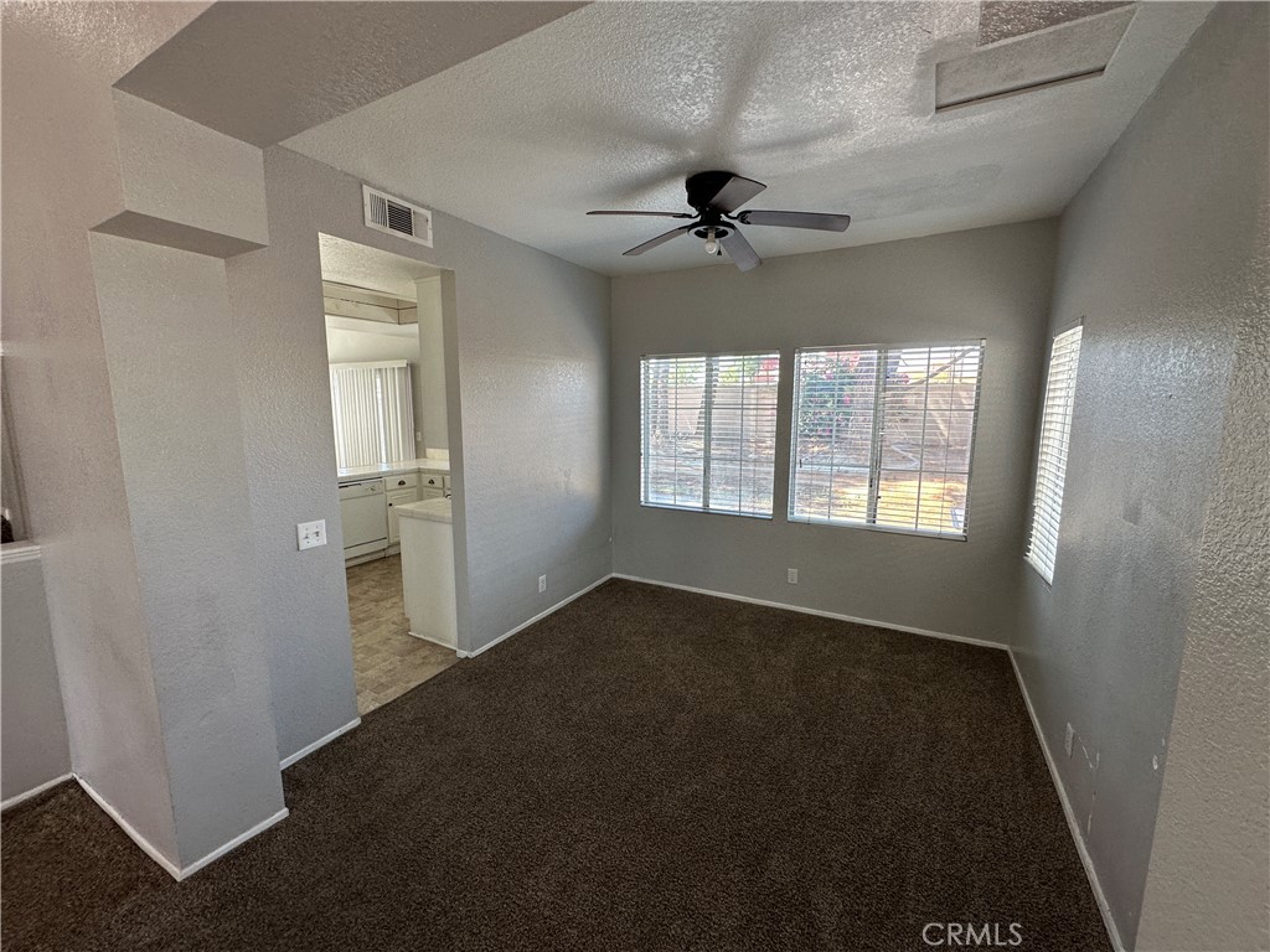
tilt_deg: -7.8
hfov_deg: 102.1
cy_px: 476
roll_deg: +0.2
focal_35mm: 14
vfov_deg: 85.7
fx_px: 514
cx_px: 635
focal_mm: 2.22
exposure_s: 1/120
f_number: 2.2
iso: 100
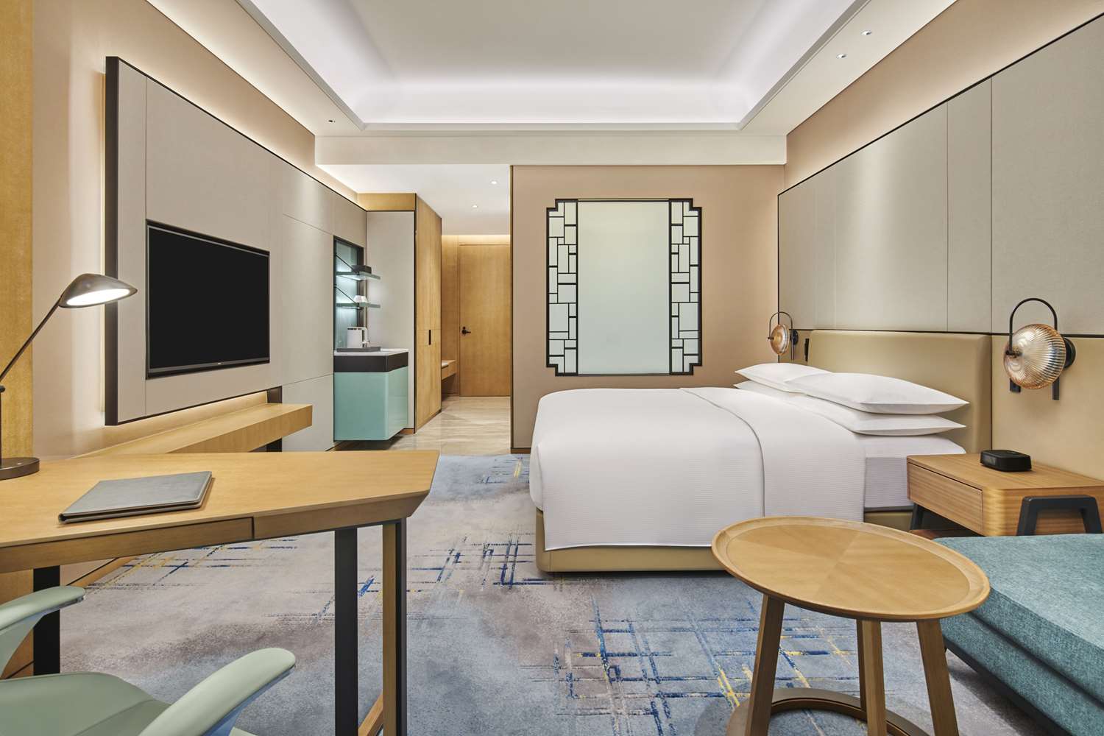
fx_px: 583
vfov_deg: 64.6
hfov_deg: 86.9
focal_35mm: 19
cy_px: 368
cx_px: 552
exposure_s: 1/5
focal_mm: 19
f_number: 11
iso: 160
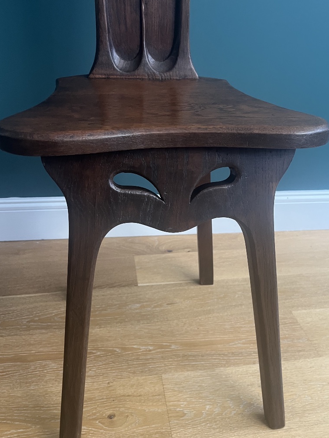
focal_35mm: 31
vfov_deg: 58.1
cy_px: 251
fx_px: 393
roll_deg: -1.5
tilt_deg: -28.3
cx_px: 167
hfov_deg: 45.5
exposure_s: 1/60
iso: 250
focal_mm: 5.1
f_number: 1.6
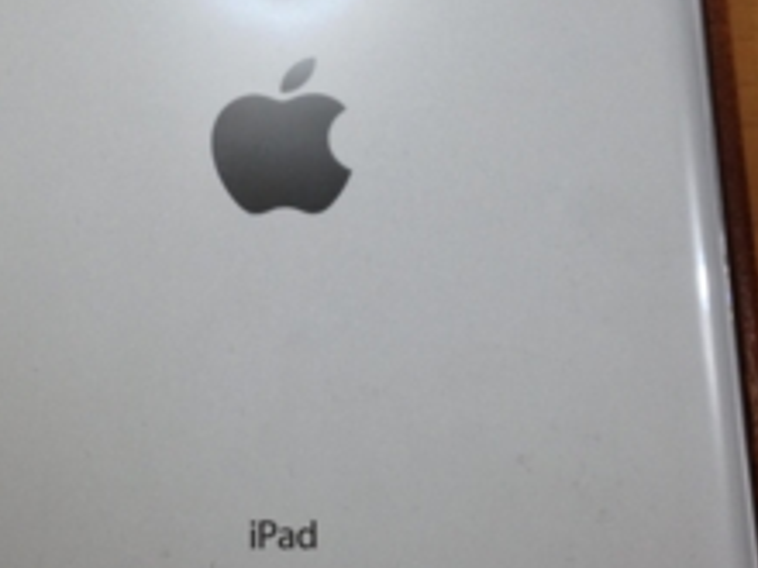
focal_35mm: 75
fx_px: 1642
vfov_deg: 19.6
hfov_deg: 25.9
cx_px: 258
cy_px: 232
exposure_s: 1/20
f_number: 2.4
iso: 160
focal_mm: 4.13
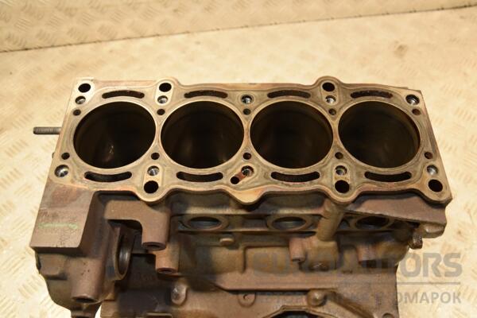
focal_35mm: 33
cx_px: 238
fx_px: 437
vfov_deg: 40.0
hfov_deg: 57.2
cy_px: 159
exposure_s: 1/125
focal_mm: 22
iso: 800
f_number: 5
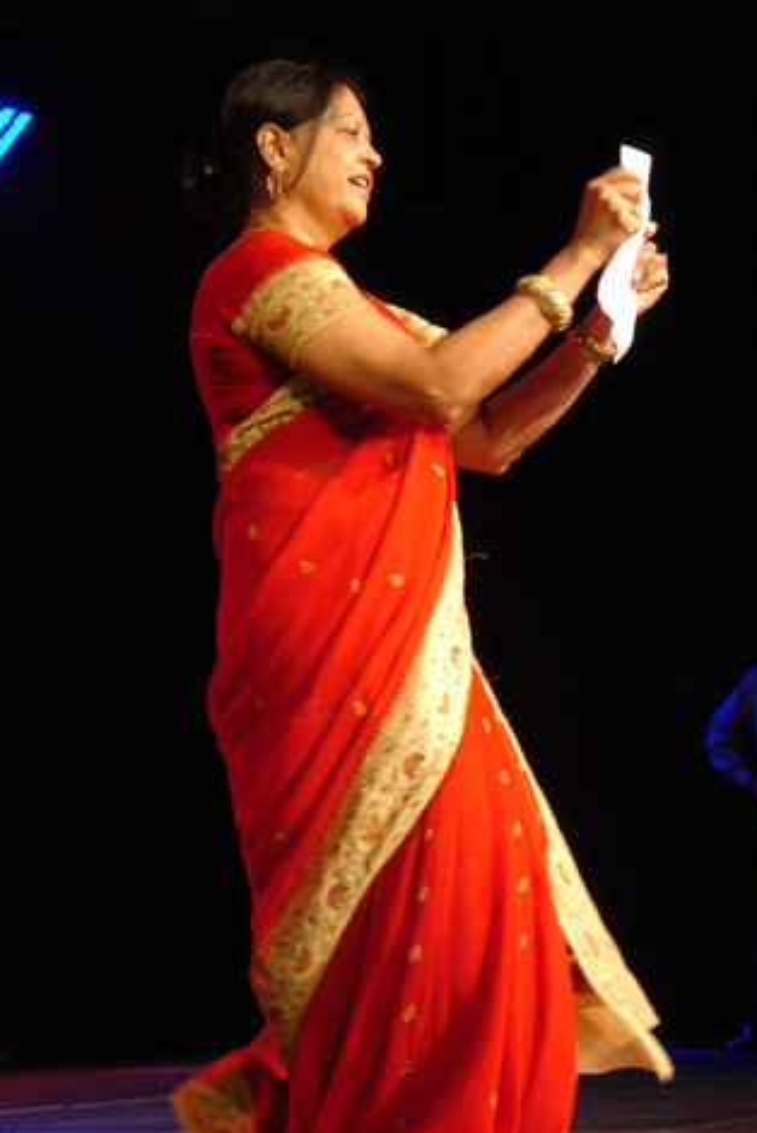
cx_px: 382
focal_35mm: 84
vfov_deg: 24.2
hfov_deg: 16.3
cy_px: 607
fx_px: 2645
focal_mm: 44
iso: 400
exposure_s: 1/80
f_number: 2.8
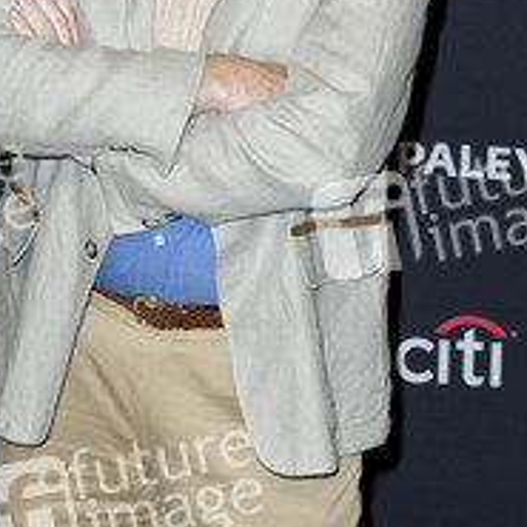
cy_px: 71
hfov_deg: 13.5
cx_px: 201
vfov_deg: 13.4
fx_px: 2222
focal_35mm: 129
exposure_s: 1/320
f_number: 5.6
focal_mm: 70
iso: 640
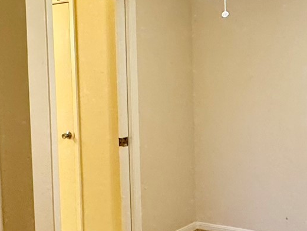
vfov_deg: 26.6
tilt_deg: -3.5
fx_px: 488
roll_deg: +0.8
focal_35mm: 55
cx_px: 223
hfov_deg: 34.3
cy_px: 106
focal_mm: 2.22
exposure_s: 1/99
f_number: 2.2
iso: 250
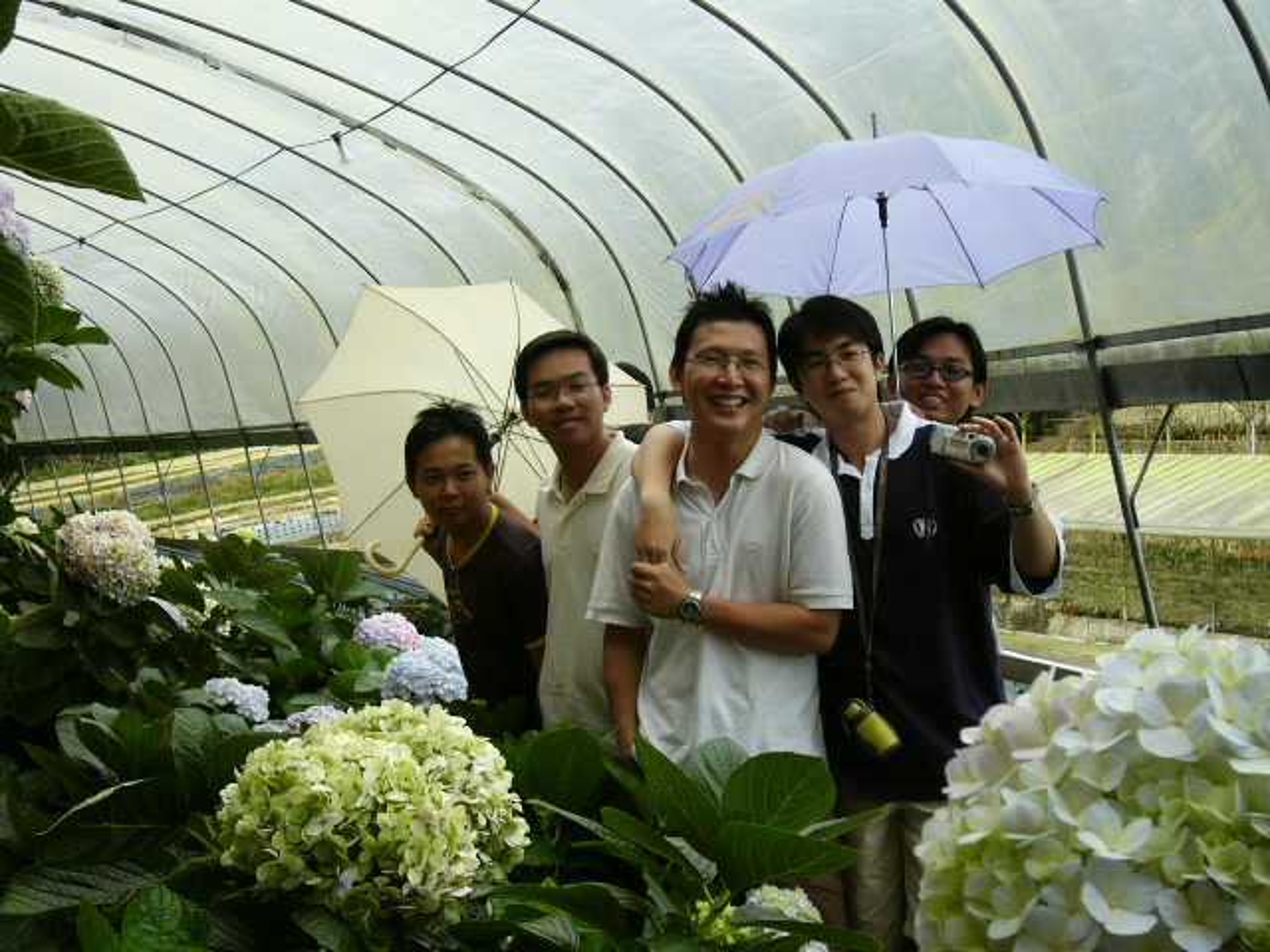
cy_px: 476
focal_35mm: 53
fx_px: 1944
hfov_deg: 36.2
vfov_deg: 27.5
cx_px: 635
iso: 50
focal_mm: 8.8
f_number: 3.4
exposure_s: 1/125
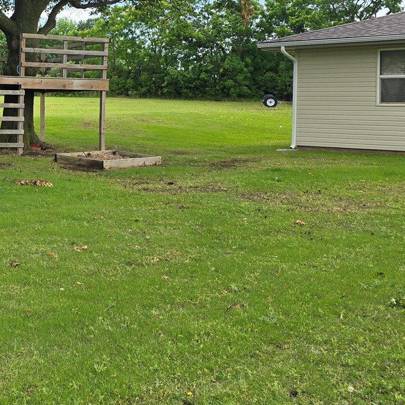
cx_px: -17
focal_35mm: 54
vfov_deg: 31.2
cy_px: 111
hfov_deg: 29.2
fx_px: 715
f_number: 1.7
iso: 12
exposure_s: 1/490
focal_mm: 6.3
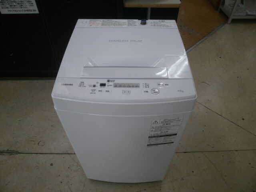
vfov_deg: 53.1
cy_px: 96
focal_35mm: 26
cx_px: 128
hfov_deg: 67.3
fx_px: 192
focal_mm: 4.65
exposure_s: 1/80
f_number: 2.6
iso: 100
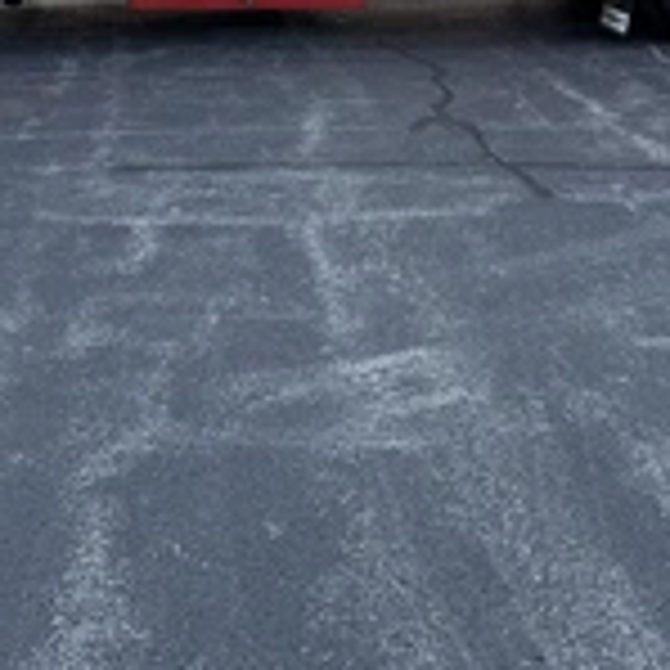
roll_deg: +1.7
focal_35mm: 57
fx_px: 1248
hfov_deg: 29.9
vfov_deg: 28.4
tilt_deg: -5.2
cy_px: 18
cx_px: 238
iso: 100
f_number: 1.78
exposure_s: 1/722
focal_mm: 6.76
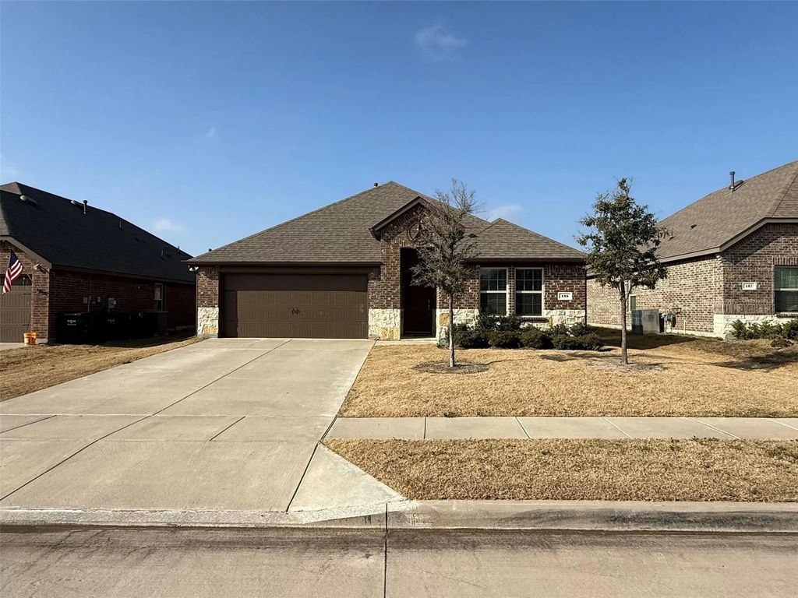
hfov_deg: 102.1
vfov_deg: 85.7
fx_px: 323
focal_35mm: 14
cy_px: 299
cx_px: 399
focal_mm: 2.22
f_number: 2.2
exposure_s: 1/2611
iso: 50
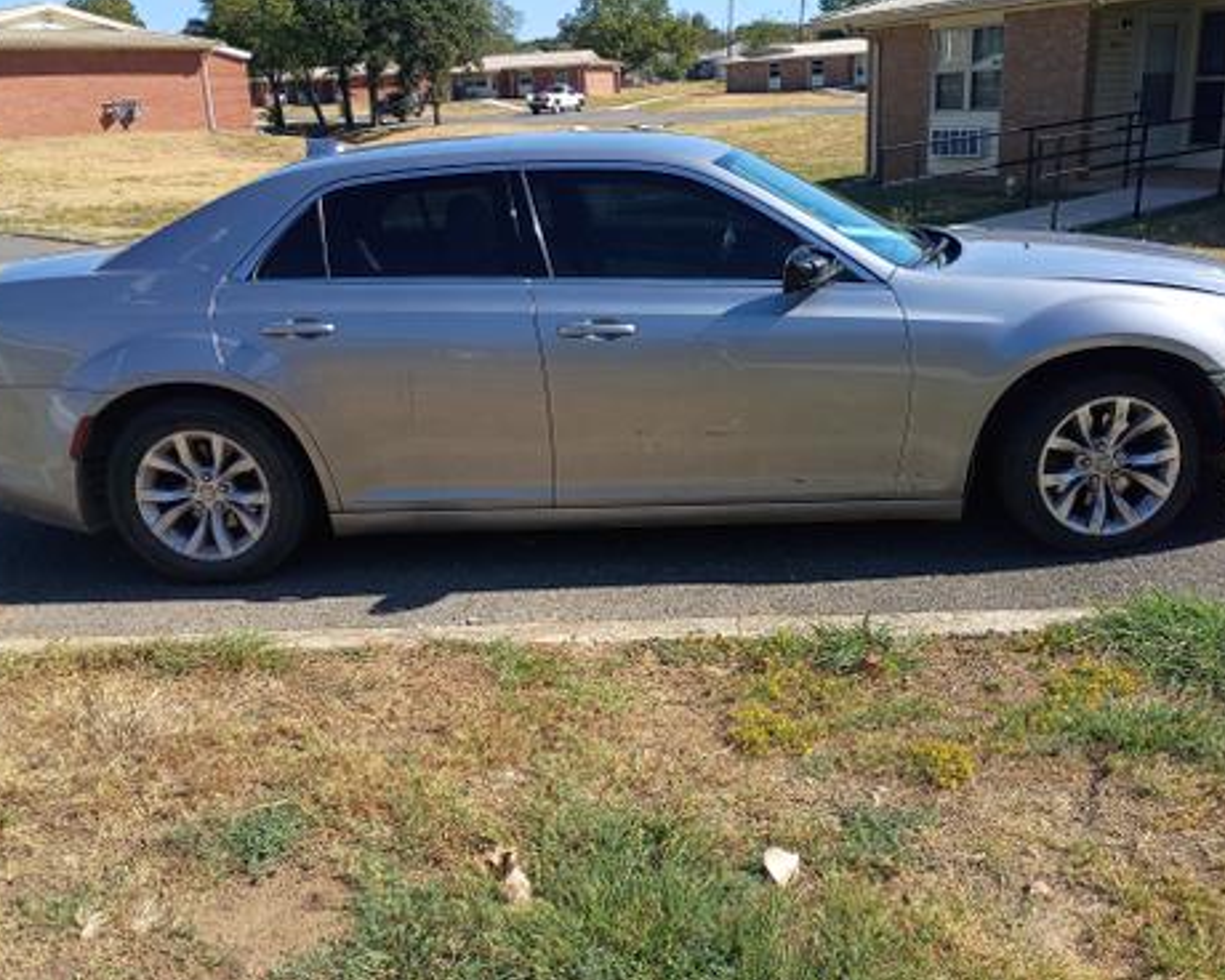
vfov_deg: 47.1
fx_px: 1124
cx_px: 631
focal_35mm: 31
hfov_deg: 57.2
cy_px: 490
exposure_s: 1/865
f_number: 1.8
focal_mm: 4.27
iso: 100
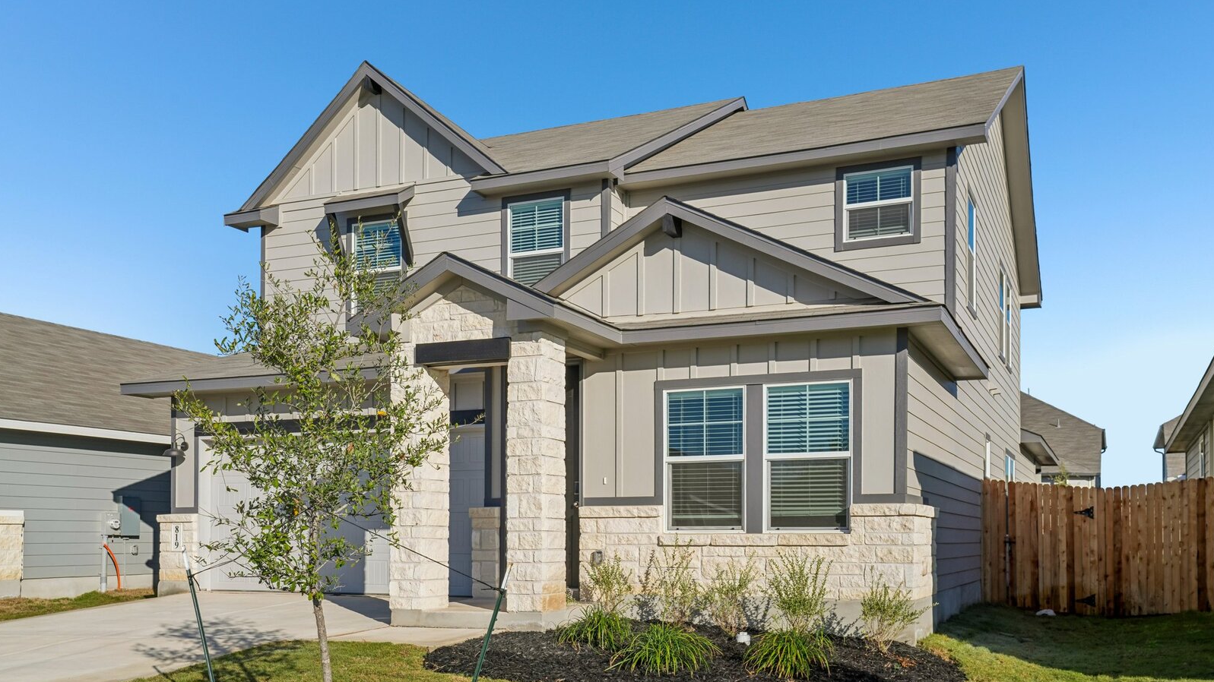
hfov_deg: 58.0
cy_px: 372
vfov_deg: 34.6
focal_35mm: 34
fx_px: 1094
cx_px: 610
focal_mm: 32
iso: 200
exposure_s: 1/750
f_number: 8
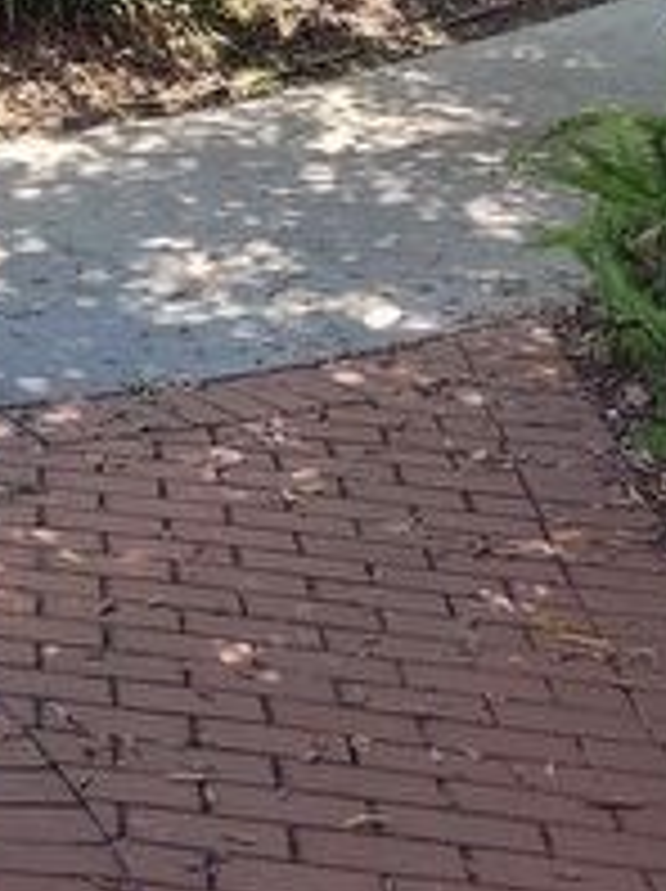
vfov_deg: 20.4
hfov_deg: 13.6
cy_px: -27
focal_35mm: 93
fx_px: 2391
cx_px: -662
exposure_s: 1/252
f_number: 1.8
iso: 100
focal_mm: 5.56
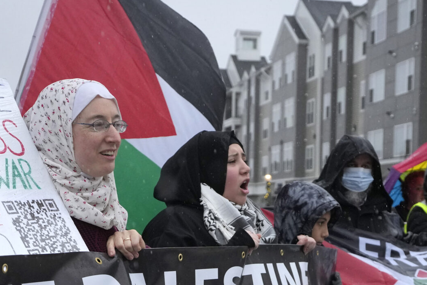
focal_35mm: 83
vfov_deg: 16.1
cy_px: 288
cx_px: 233
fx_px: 984
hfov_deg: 24.5
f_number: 4
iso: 2000
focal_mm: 34
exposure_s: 1/1600
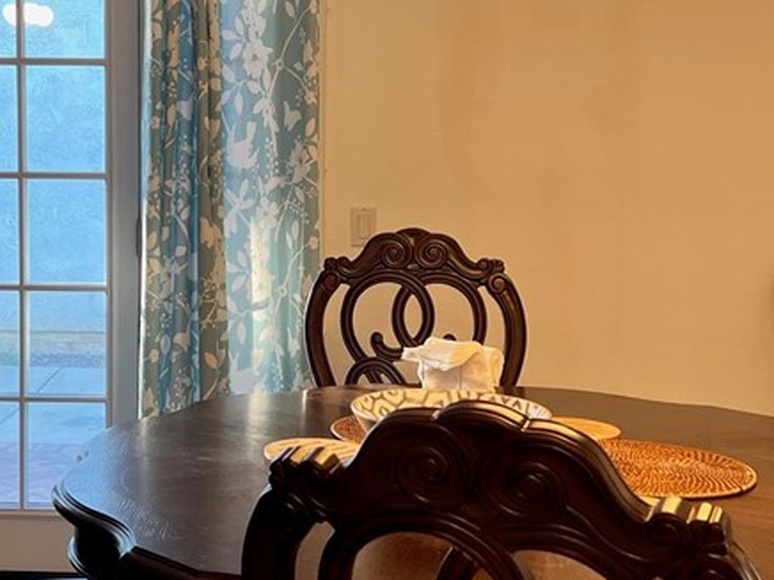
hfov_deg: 31.2
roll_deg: -1.2
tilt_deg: -4.5
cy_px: 229
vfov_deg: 24.0
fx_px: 1364
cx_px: 202
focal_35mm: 61
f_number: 1.5
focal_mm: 5.7
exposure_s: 1/120
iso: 125
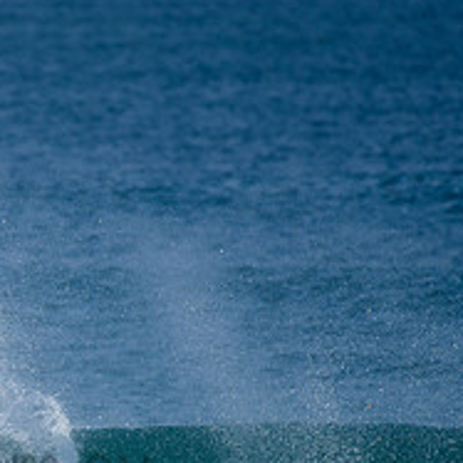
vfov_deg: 1.3
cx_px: -111
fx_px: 20504
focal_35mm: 1355
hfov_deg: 1.3
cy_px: 444
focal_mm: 500
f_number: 5.6
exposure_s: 1/2000
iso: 250
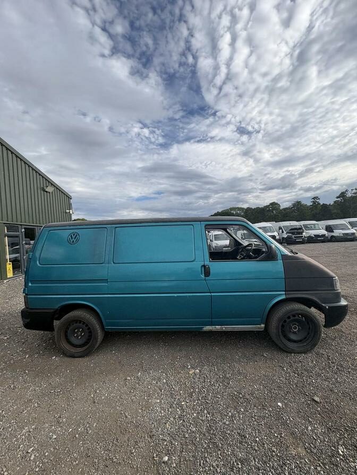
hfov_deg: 85.7
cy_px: 238
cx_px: 178
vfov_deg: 102.1
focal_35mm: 14
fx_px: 193
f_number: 2.2
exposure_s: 1/1567
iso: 50
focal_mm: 2.22
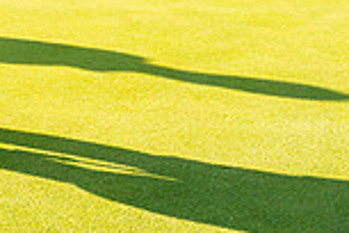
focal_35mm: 91
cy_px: -204
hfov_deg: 19.8
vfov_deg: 13.3
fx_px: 882
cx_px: -155
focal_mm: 24
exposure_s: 1/320
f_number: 9
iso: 400
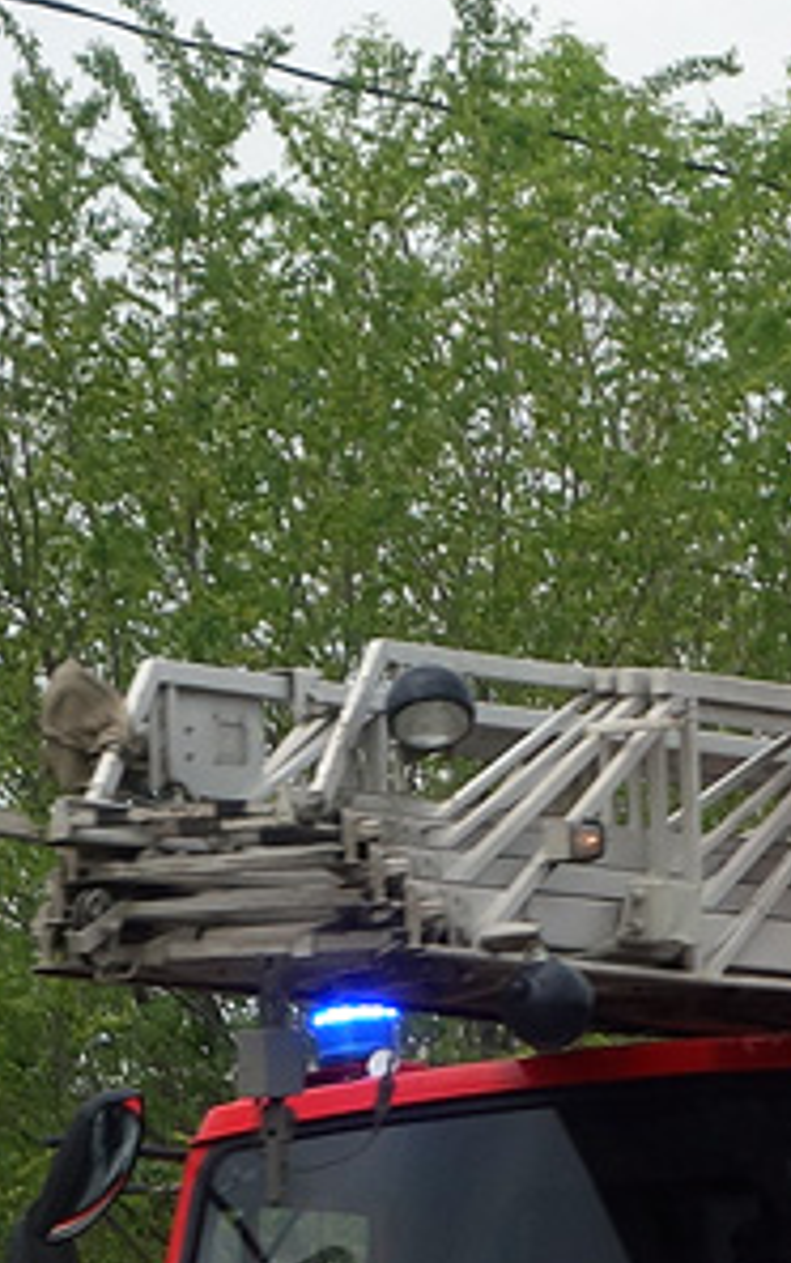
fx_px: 14190
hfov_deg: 3.2
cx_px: 1059
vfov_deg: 5.1
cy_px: 1157
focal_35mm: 412
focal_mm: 36.97
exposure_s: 1/500
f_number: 7.1
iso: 125
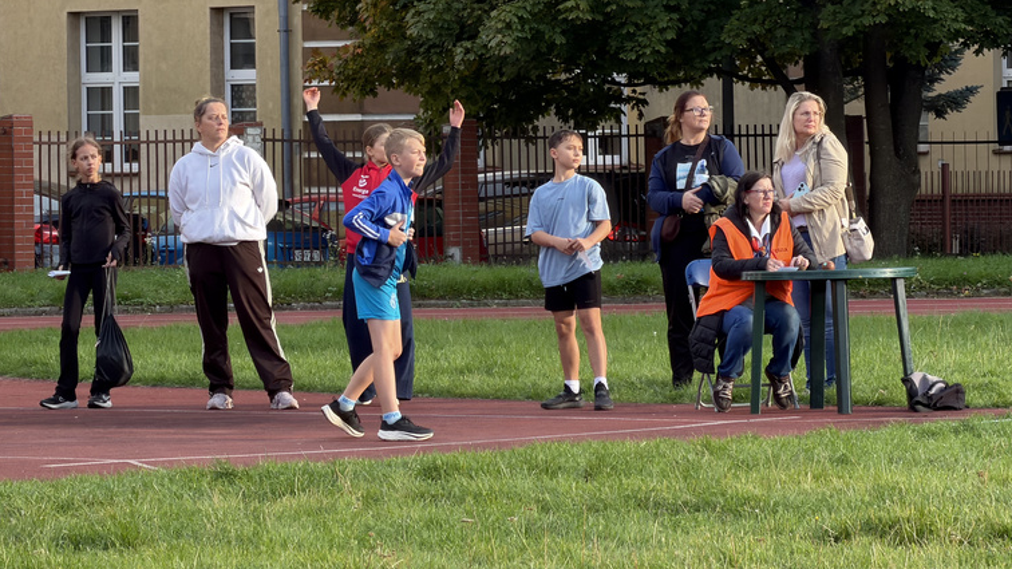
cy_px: 253
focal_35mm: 246
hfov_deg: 8.8
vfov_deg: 4.9
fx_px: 6600
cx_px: 481
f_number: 2.8
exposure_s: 1/147
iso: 40
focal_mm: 16.89
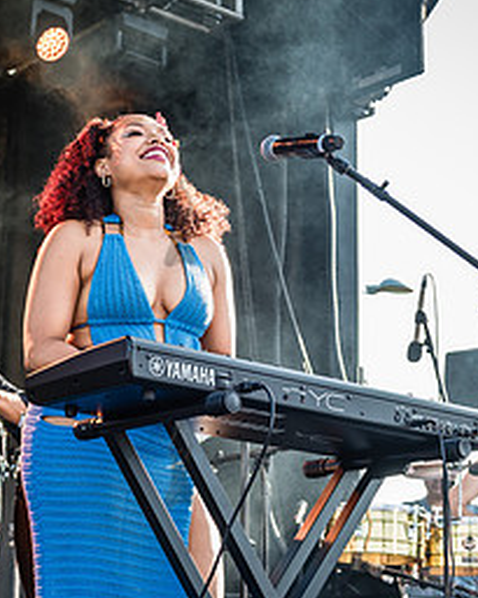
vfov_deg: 21.1
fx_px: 1591
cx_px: 104
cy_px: 441
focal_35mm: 90
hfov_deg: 17.0
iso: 500
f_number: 4
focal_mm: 38
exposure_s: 1/500
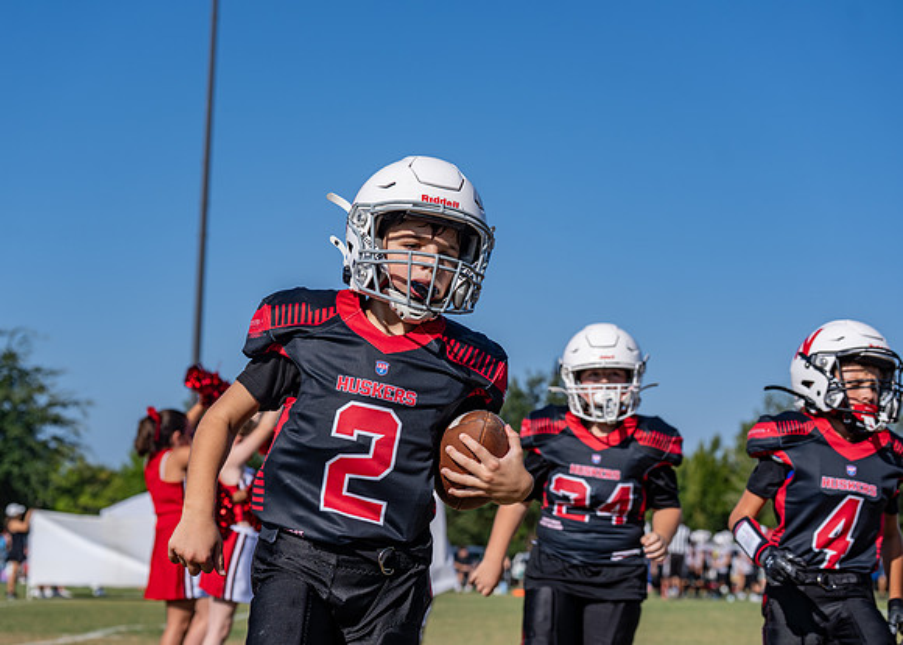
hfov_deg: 26.0
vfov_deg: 18.7
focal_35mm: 76
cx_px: 426
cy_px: 323
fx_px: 1955
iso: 100
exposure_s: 1/1250
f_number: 5
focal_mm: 70
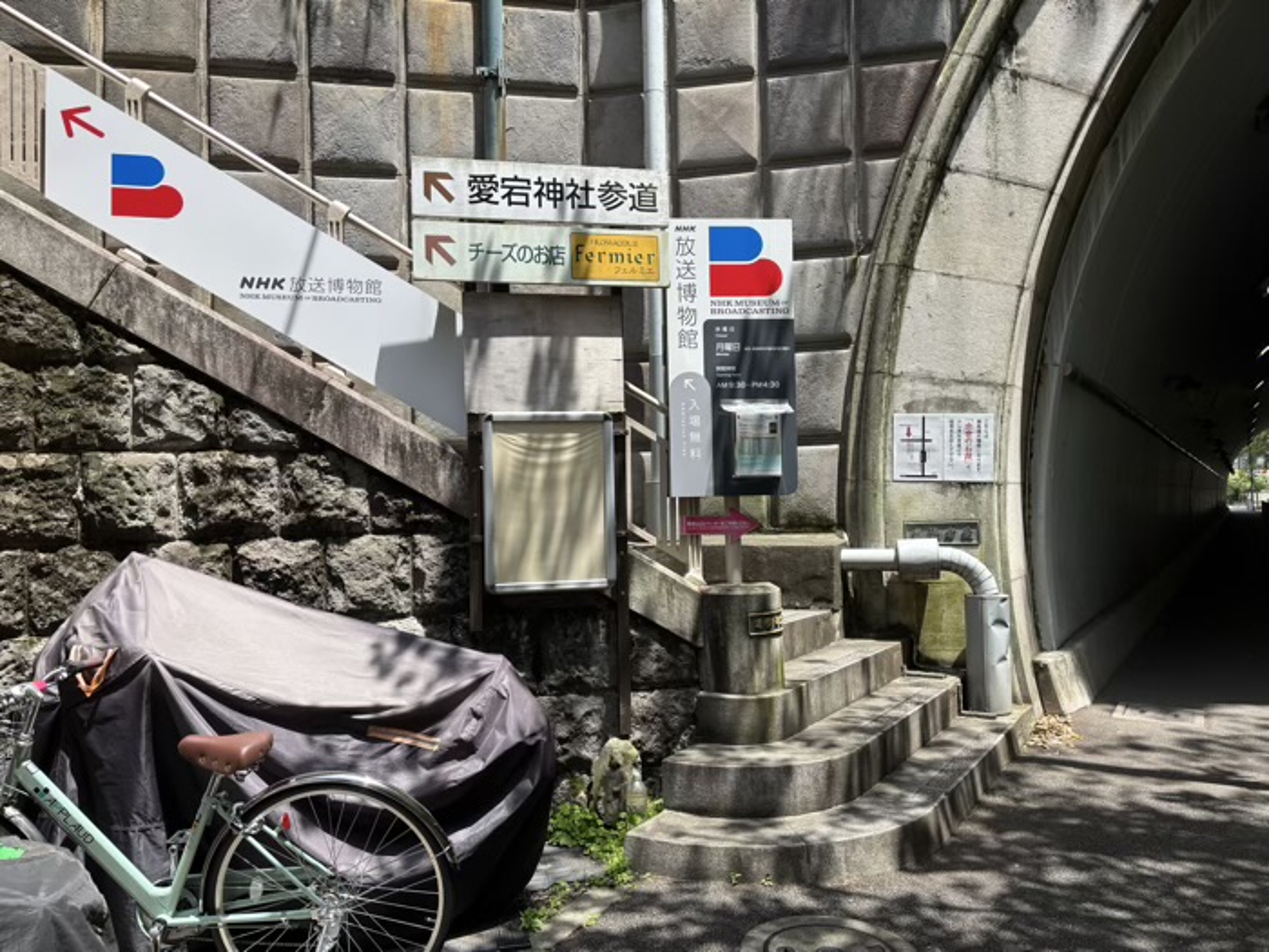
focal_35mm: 26
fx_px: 953
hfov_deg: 67.3
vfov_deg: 53.1
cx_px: 634
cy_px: 476
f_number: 1.6
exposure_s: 1/1311
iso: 50
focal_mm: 5.96
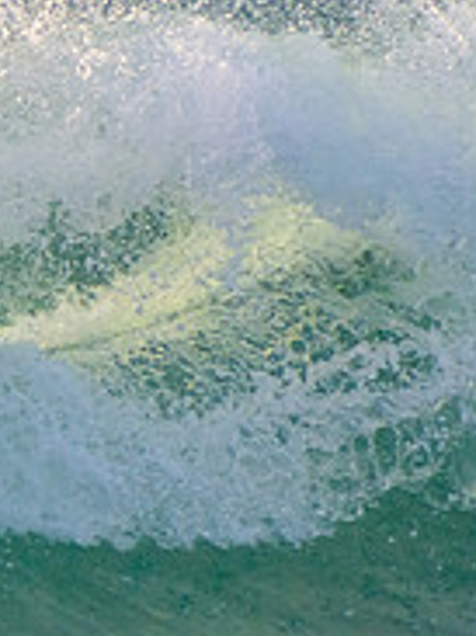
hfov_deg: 0.8
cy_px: 290
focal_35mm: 1894
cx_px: -486
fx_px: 34766
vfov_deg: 1.0
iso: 500
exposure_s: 1/1250
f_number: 5.6
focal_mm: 400
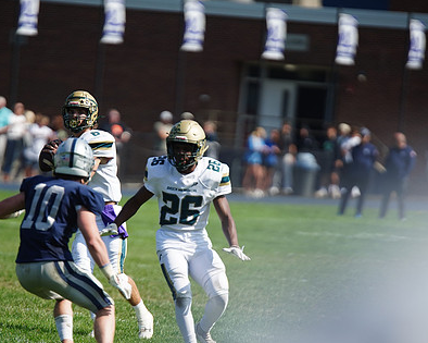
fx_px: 5256
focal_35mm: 415
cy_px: 192
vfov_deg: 3.7
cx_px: 172
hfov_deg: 4.7
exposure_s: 1/5000
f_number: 2.8
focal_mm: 300
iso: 400
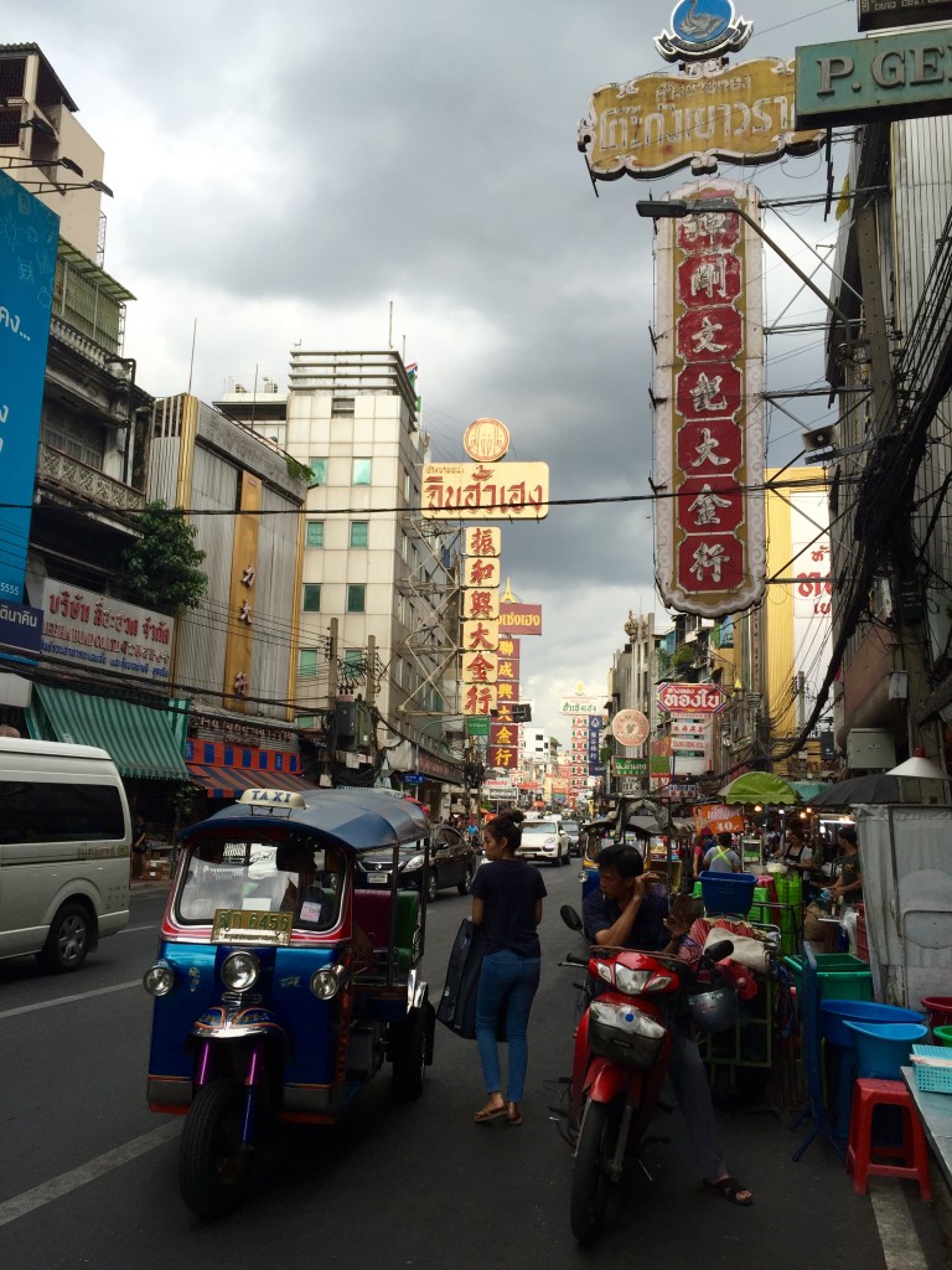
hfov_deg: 48.2
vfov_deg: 61.7
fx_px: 1063
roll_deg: -0.8
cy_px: 635
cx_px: 476
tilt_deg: +10.1
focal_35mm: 29
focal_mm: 4.15
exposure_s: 1/682
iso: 32
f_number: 2.2
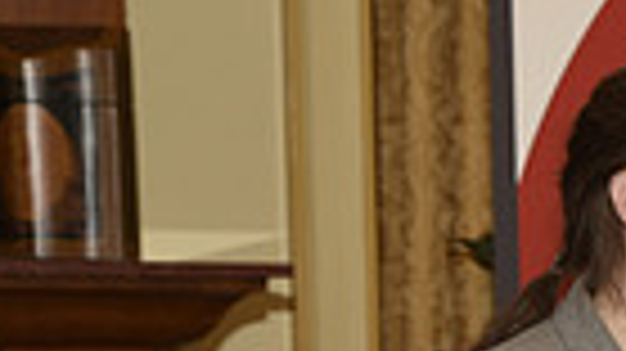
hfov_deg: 10.1
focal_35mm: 197
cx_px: 1279
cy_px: 650
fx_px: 3268
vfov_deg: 6.0
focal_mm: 45
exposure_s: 1/60
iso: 200
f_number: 5
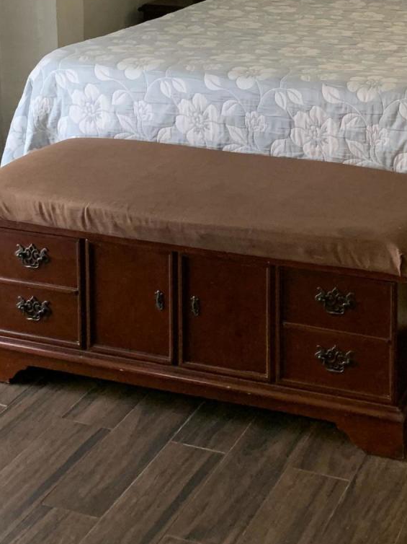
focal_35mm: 69
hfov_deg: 21.1
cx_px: 297
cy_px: -63
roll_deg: +0.3
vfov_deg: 25.9
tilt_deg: -5.9
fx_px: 1082
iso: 250
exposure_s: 1/60
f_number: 1.8
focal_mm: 4.25
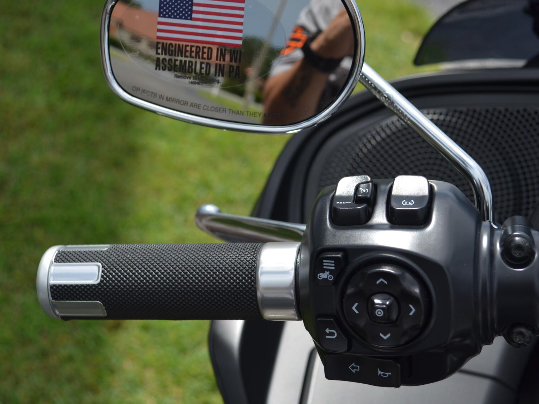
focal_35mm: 65
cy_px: 196
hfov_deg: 29.8
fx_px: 1012
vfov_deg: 22.6
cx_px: 284
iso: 100
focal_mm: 34
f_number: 5
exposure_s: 1/640
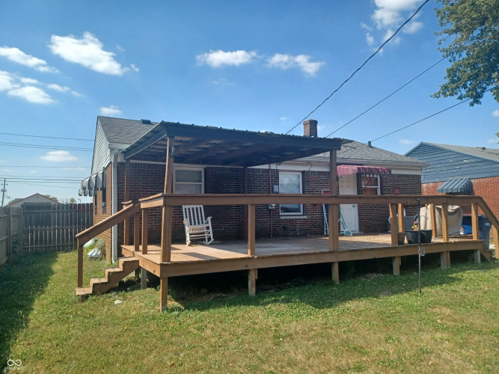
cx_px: 250
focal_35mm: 25
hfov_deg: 69.4
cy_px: 187
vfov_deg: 54.9
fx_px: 360
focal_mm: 4.6
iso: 32
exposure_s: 1/338
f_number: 1.8
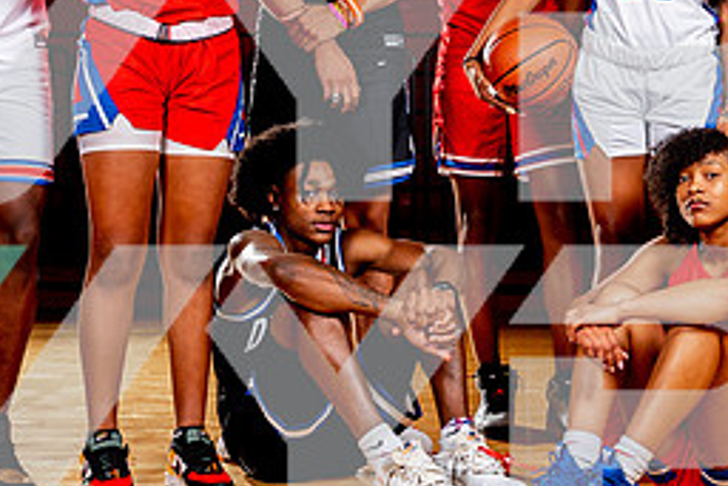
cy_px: 86
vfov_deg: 16.9
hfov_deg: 25.3
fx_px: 1619
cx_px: 402
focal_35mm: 80
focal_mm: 29
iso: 100
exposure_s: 1/125
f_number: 5.6
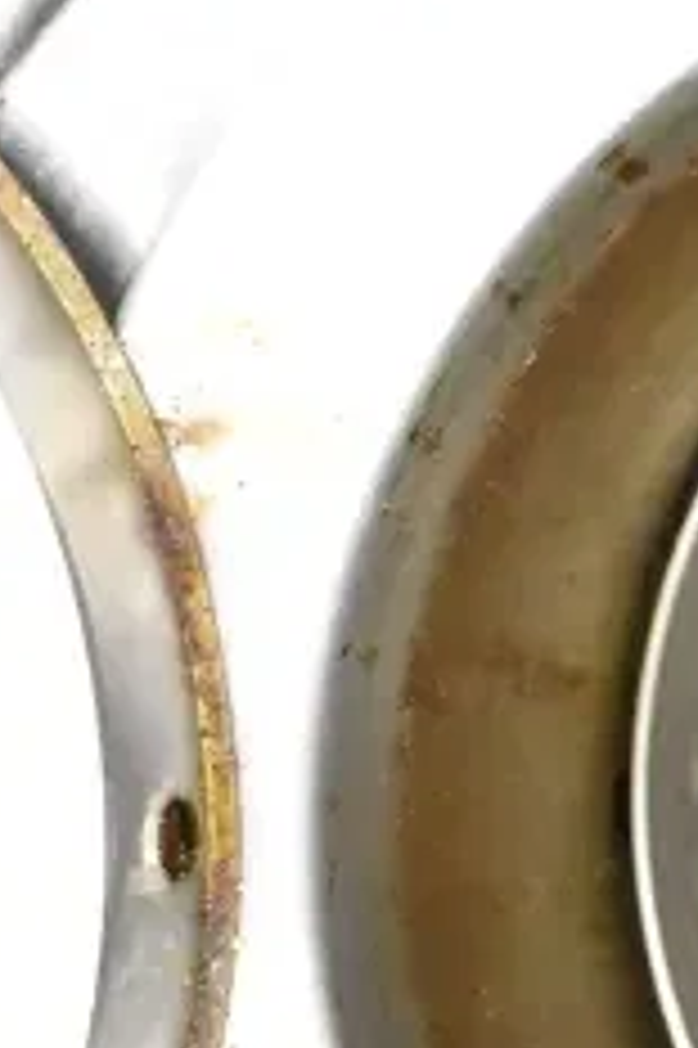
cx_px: 1319
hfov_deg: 11.8
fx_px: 3087
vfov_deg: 19.2
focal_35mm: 106
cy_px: 792
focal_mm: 18
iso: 5600
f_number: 3.5
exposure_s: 1/30
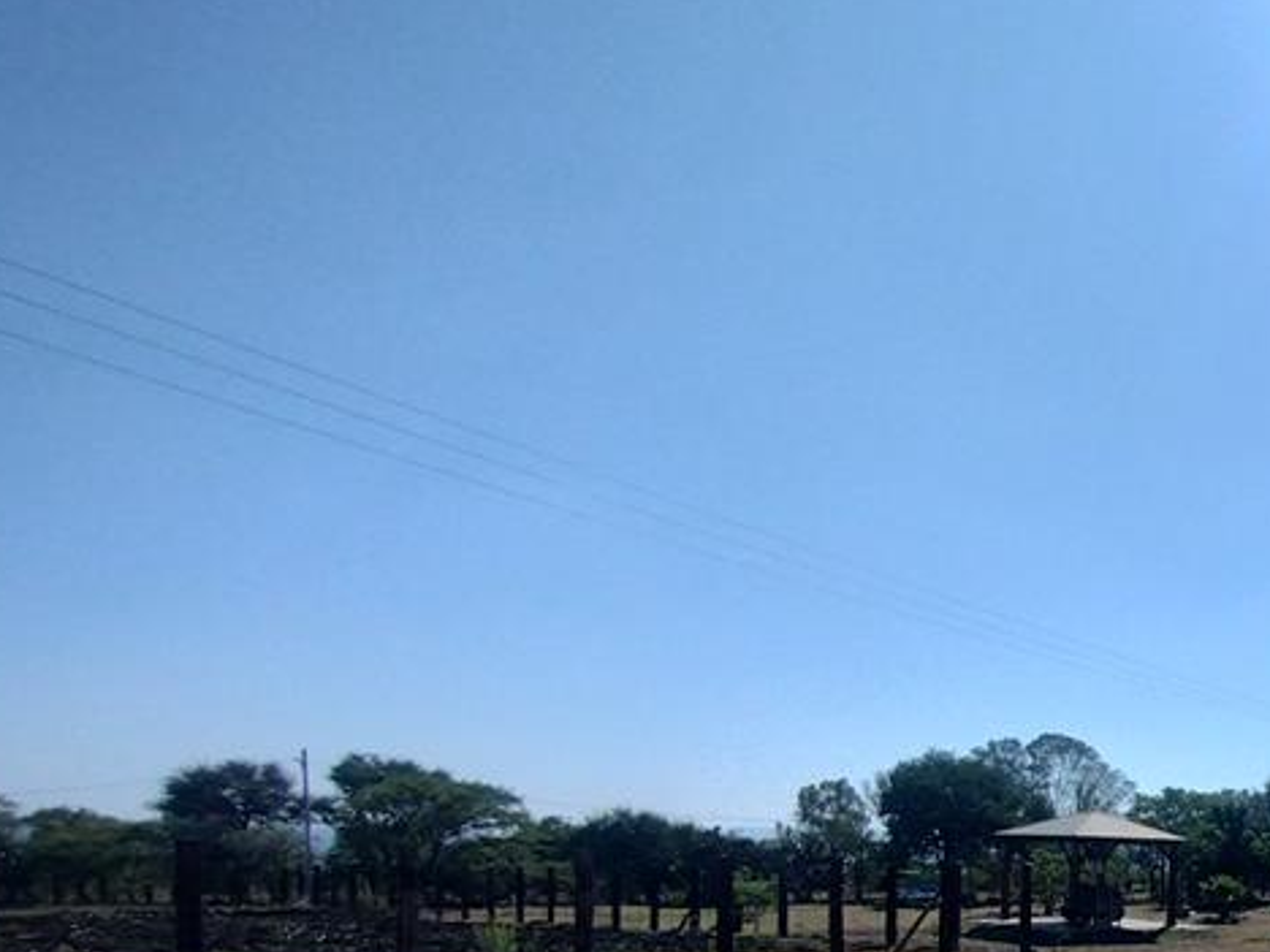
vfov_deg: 36.8
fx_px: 1284
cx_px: 1351
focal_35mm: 35
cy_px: 938
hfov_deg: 42.8
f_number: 2.2
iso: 100
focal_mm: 1.66
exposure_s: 1/2026
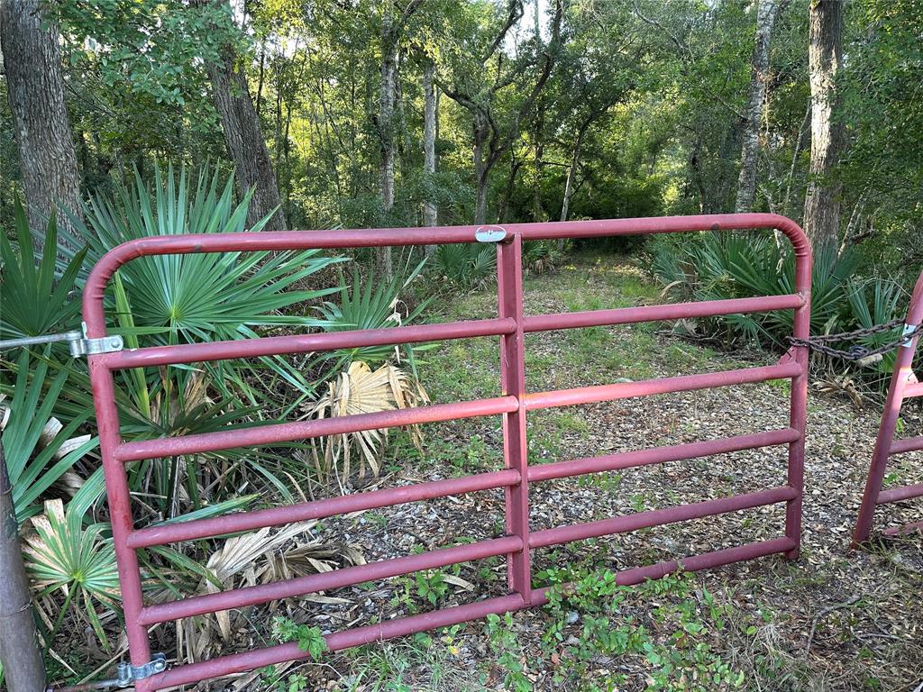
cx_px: 462
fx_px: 640
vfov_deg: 56.8
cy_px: 346
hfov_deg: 71.6
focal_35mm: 24
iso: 160
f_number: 1.78
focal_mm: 6.86
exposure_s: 1/110
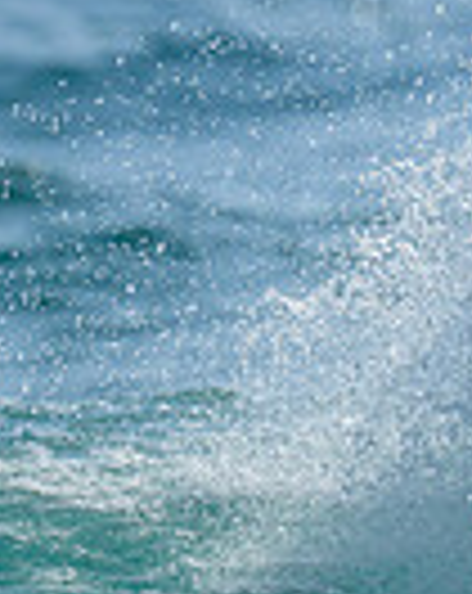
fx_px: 57982
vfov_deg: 0.6
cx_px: 1011
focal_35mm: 3309
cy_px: 358
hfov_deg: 0.5
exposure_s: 1/2000
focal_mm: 800
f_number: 6.3
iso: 140
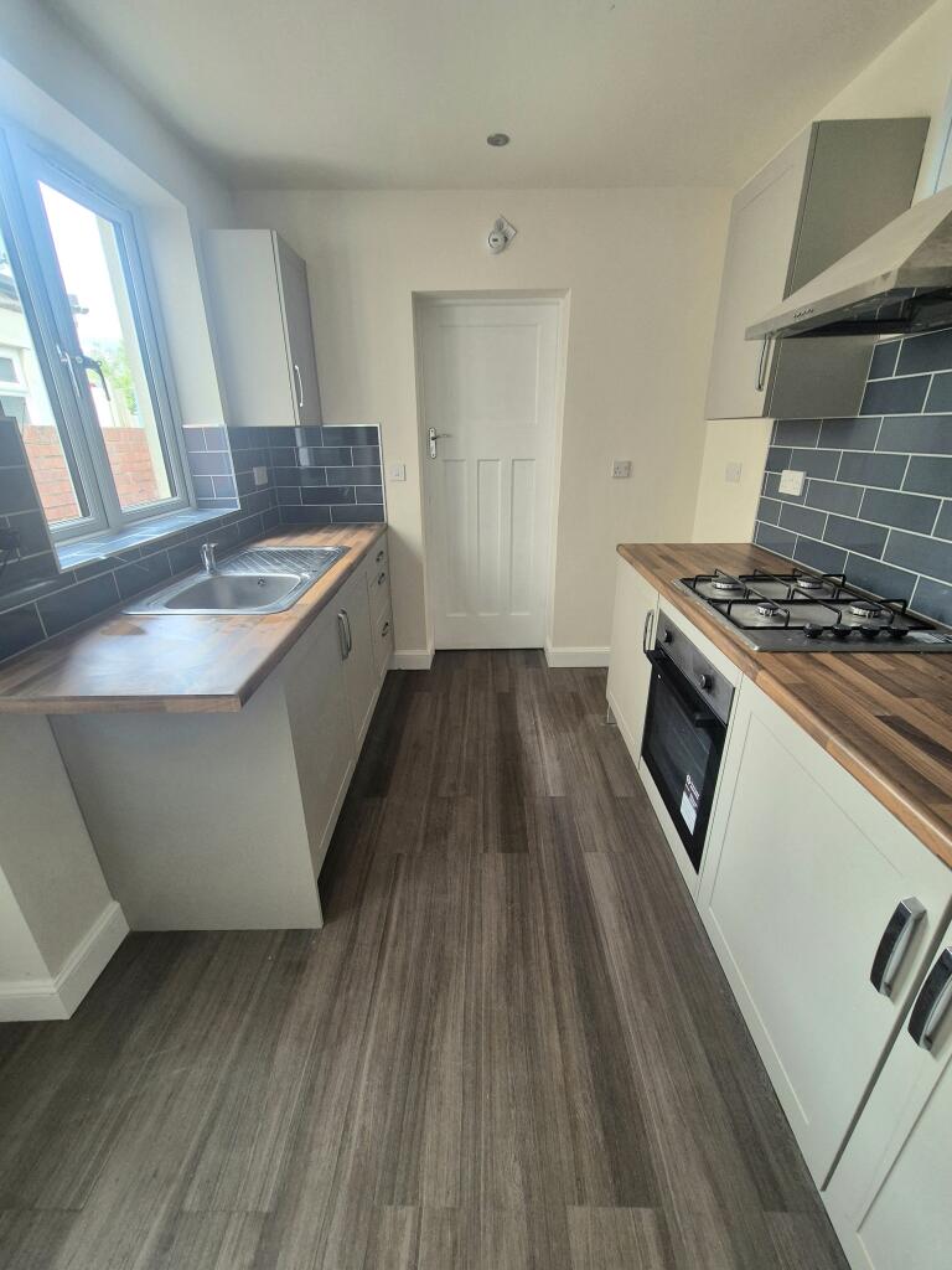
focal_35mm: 13
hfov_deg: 89.9
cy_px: 635
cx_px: 476
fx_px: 477
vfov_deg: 106.2
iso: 100
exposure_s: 1/50
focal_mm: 2.2
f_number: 2.2
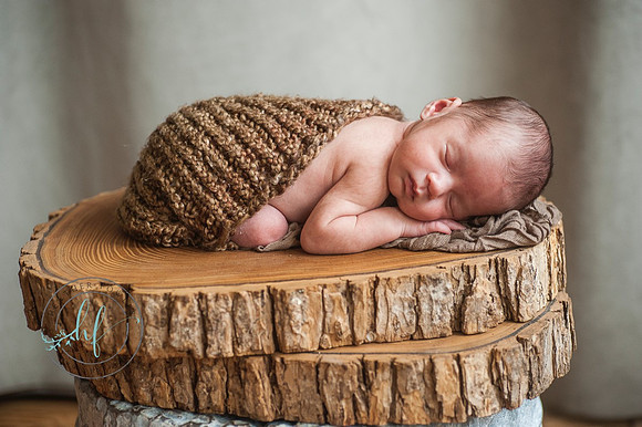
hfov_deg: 22.6
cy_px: 214
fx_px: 1604
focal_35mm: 90
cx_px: 321
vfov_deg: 15.2
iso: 1250
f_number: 0.86
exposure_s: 1.06
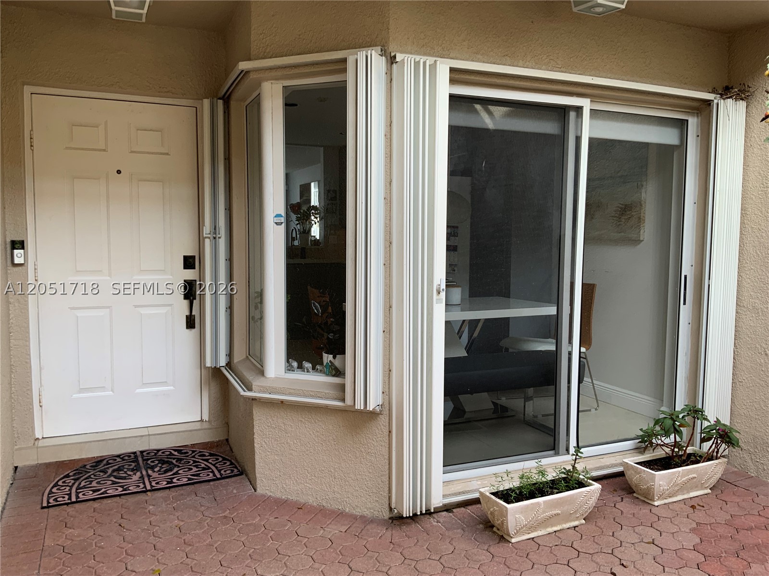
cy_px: 288
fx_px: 644
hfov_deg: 61.7
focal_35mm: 29
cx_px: 384
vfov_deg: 48.2
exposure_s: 1/122
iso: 25
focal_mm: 3
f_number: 1.8
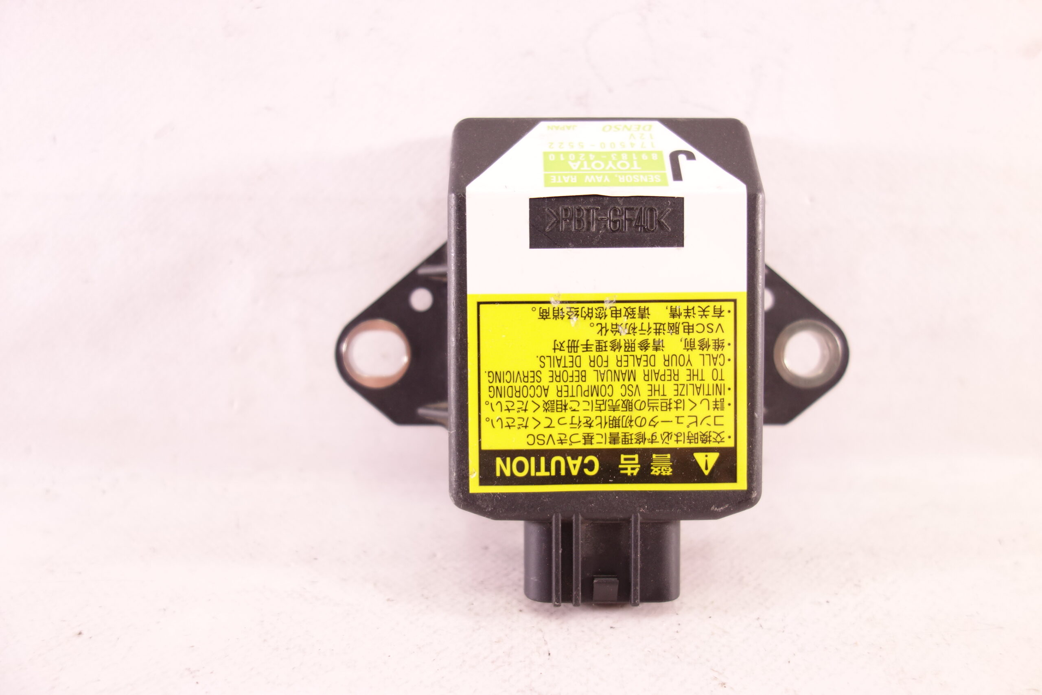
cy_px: 348
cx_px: 521
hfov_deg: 65.5
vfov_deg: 46.4
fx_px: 810
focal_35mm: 28
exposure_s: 1/40
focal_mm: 10.4
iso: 200
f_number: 2.2
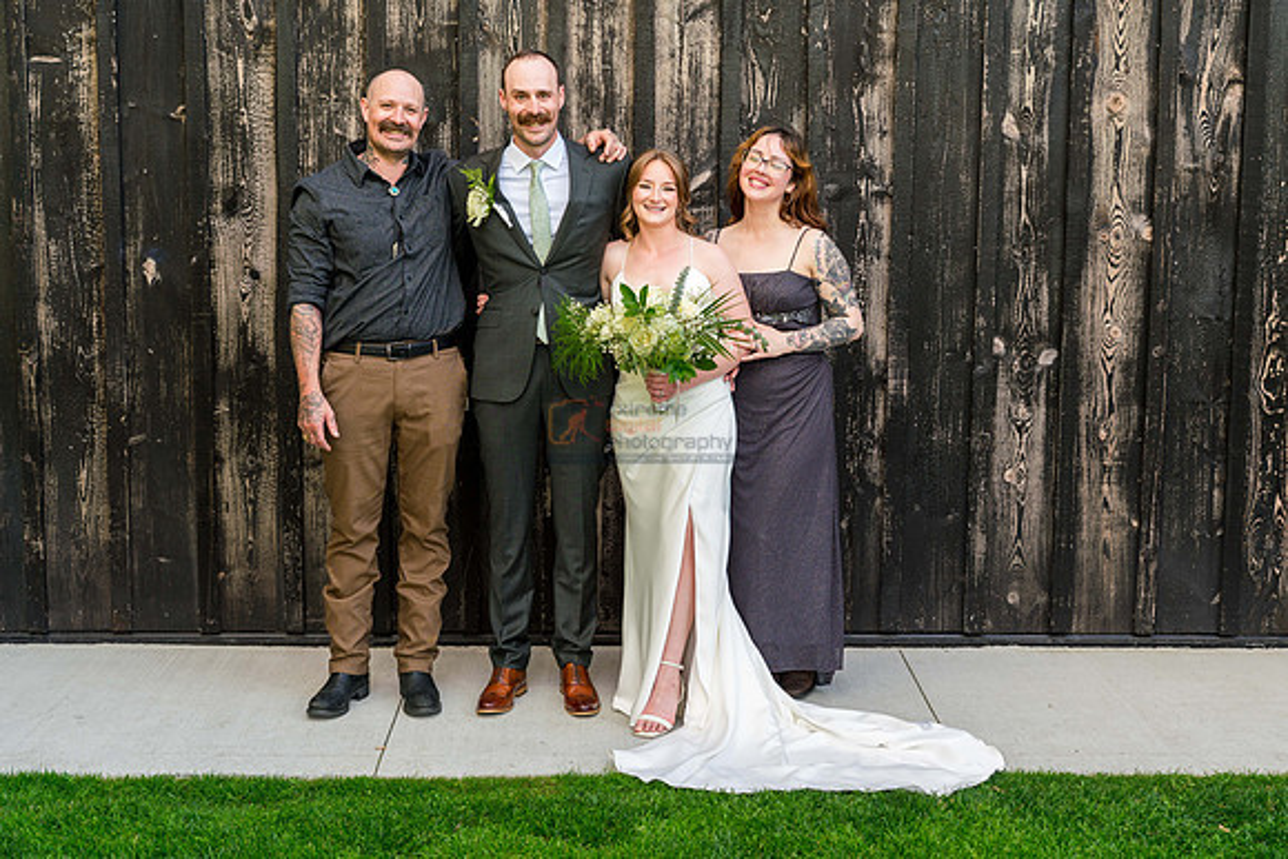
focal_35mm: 48
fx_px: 1723
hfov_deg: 41.0
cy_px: 430
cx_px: 644
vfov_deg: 28.0
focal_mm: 47
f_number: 5
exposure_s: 1/200
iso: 400
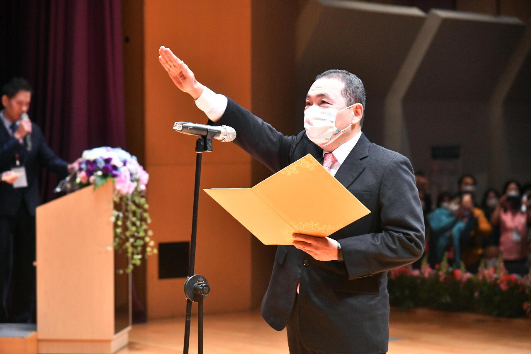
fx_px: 1770
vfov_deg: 11.4
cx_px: 266
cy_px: 177
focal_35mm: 120
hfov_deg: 17.1
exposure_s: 1/125
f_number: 5.6
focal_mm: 120
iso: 4000
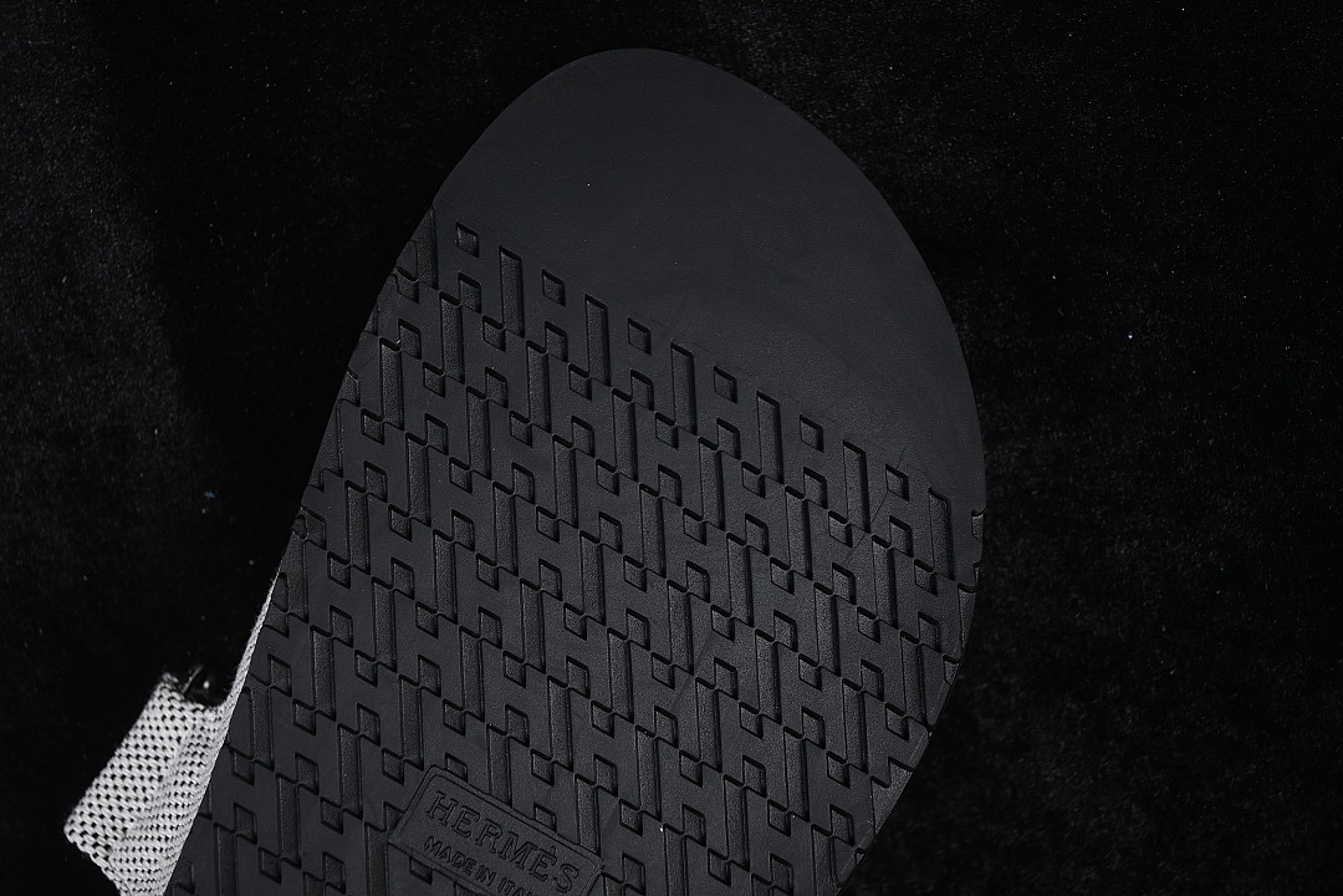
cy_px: 448
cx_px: 672
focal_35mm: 75
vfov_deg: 18.2
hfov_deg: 27.0
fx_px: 2798
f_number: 6.3
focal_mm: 50
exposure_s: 1/80
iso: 160
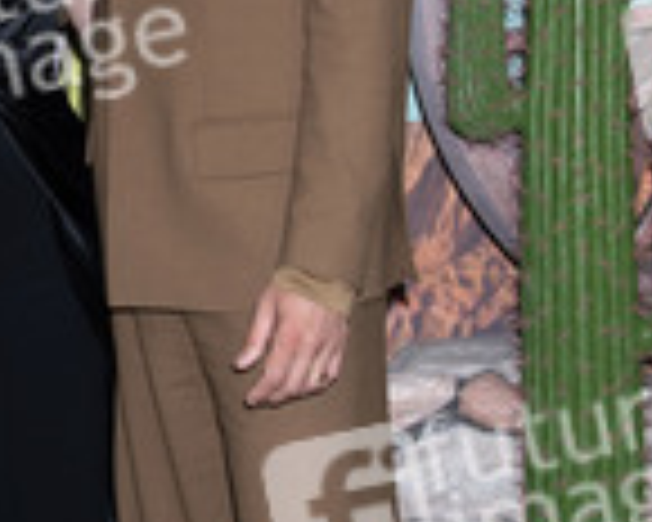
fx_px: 1891
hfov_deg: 19.3
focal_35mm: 98
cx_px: 85
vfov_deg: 15.7
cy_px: 266
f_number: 5.6
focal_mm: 38
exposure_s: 1/200
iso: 400
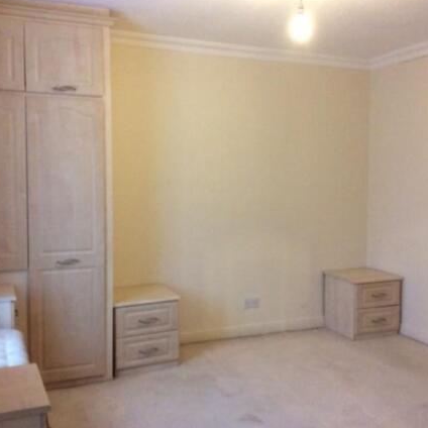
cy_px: 213
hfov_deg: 42.8
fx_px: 546
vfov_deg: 42.8
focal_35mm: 39
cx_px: 226
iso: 250
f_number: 2.4
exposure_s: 1/25
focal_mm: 3.3
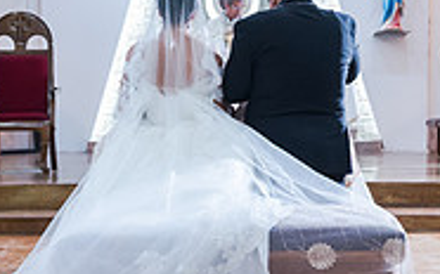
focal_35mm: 54
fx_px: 647
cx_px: 237
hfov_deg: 37.5
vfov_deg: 23.8
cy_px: 178
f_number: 2.8
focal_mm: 17
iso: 1600
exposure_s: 1/80
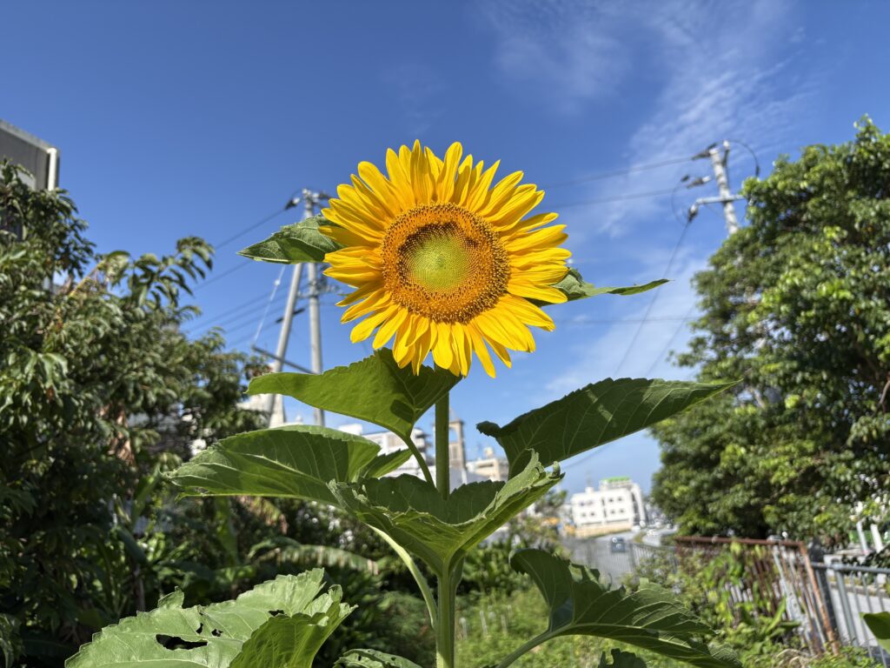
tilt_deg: +15.5
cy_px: 334
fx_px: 668
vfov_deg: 53.1
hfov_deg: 67.3
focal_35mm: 26
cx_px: 445
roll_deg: +7.4
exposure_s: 1/3623
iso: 50
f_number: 1.6
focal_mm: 5.96
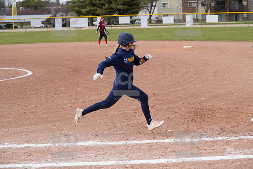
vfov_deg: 18.2
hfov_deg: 27.0
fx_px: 527
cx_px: 126
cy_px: 84
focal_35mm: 75
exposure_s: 1/1600
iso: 400
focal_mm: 75
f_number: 5.6
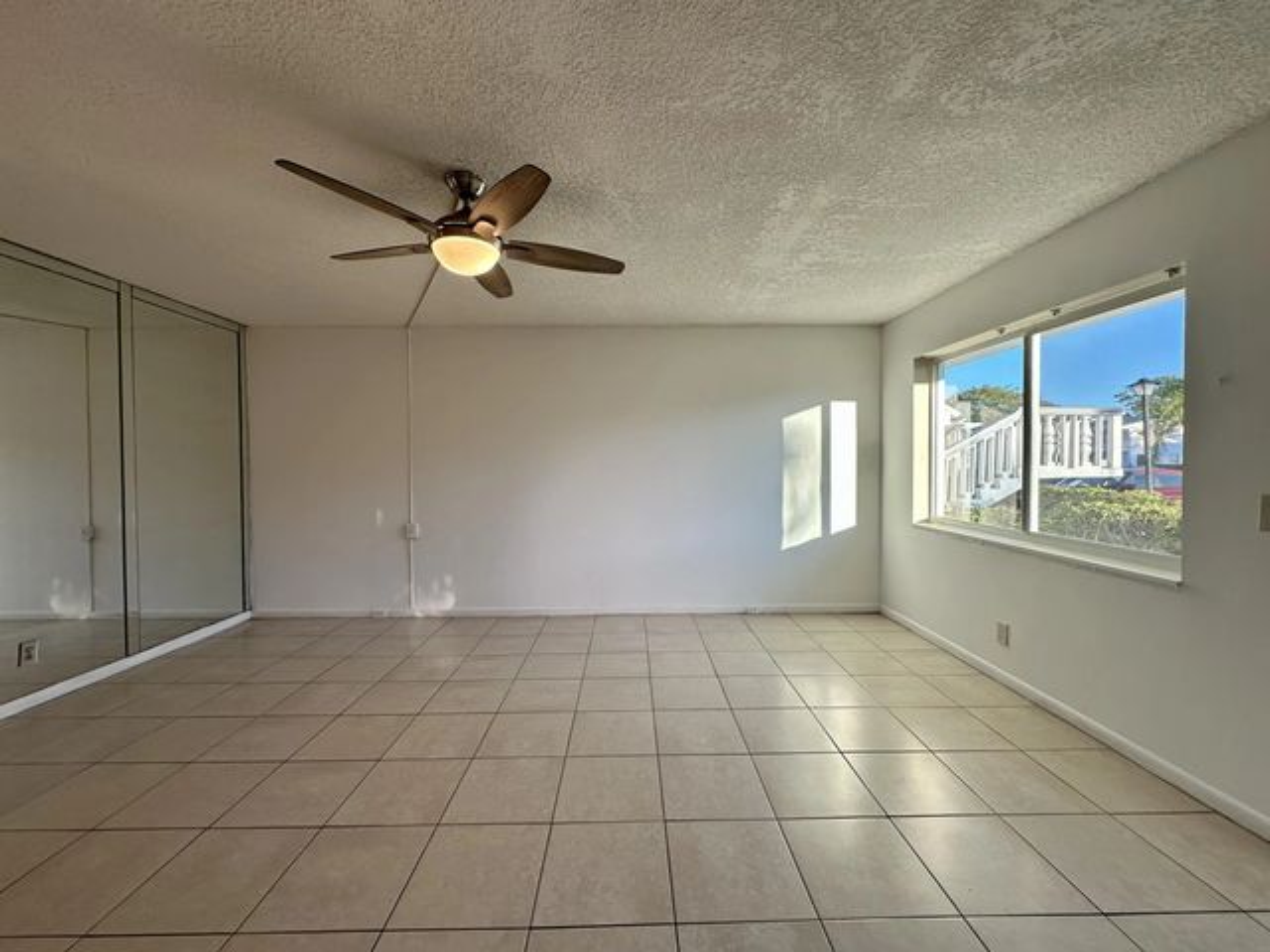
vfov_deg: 85.7
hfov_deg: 102.1
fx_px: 514
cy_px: 476
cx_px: 635
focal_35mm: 14
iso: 50
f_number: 2.2
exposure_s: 1/120
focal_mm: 2.22
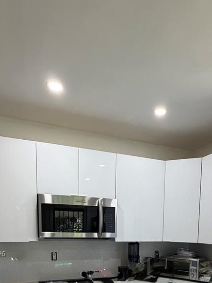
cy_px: 255
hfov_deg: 47.7
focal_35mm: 29
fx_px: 237
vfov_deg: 53.9
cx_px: 135
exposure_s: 1/120
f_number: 2.2
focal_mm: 2.22
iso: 200
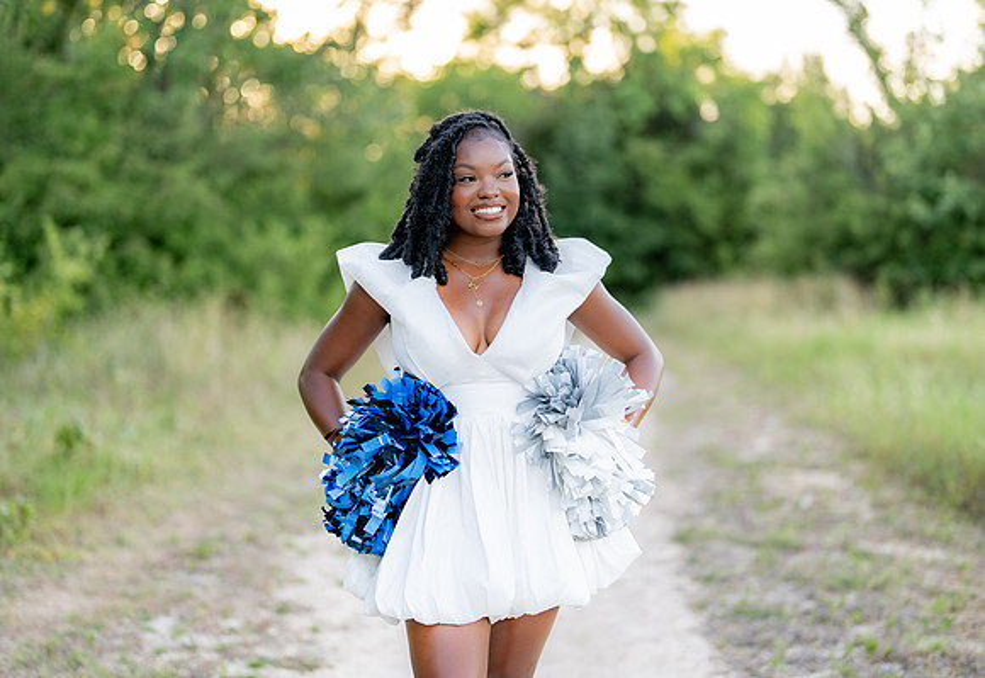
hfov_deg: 35.2
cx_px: 504
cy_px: 310
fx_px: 1551
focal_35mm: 56
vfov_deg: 24.6
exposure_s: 1/800
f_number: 1.2
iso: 160
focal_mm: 50
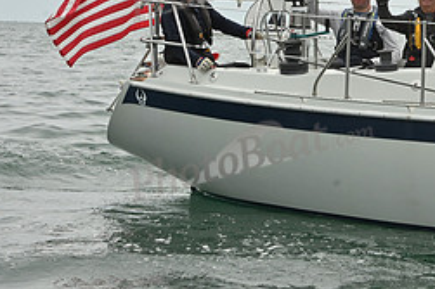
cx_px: 464
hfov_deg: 12.5
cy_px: 42
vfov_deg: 8.4
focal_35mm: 162
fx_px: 1956
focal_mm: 70
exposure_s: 1/800
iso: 320
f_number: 11
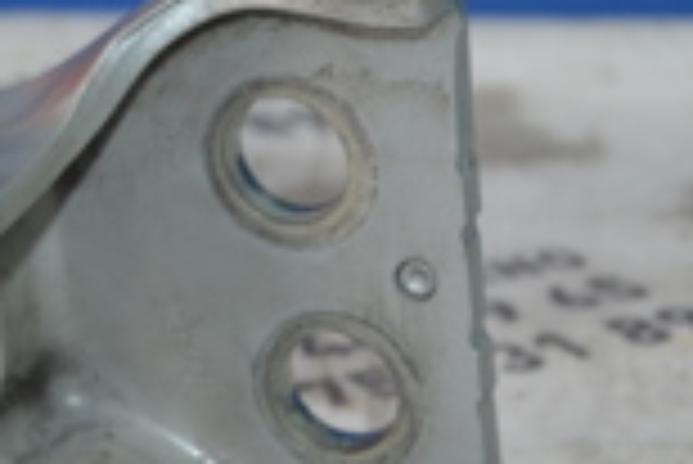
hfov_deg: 10.3
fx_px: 3834
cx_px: 122
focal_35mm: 199
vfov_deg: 6.9
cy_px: 135
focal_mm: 32
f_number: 4.5
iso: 400
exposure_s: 1/60
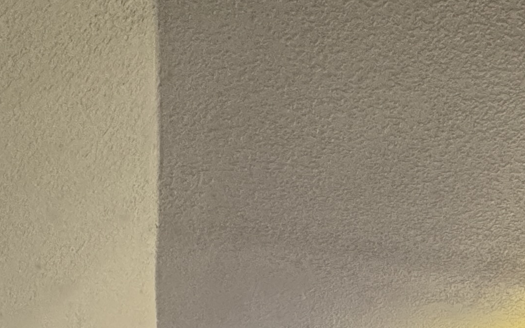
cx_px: 381
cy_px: 639
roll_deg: -0.3
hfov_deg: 35.6
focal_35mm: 56
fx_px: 801
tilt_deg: -2.0
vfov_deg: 17.4
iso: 400
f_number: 2.2
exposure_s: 1/60
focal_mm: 2.22
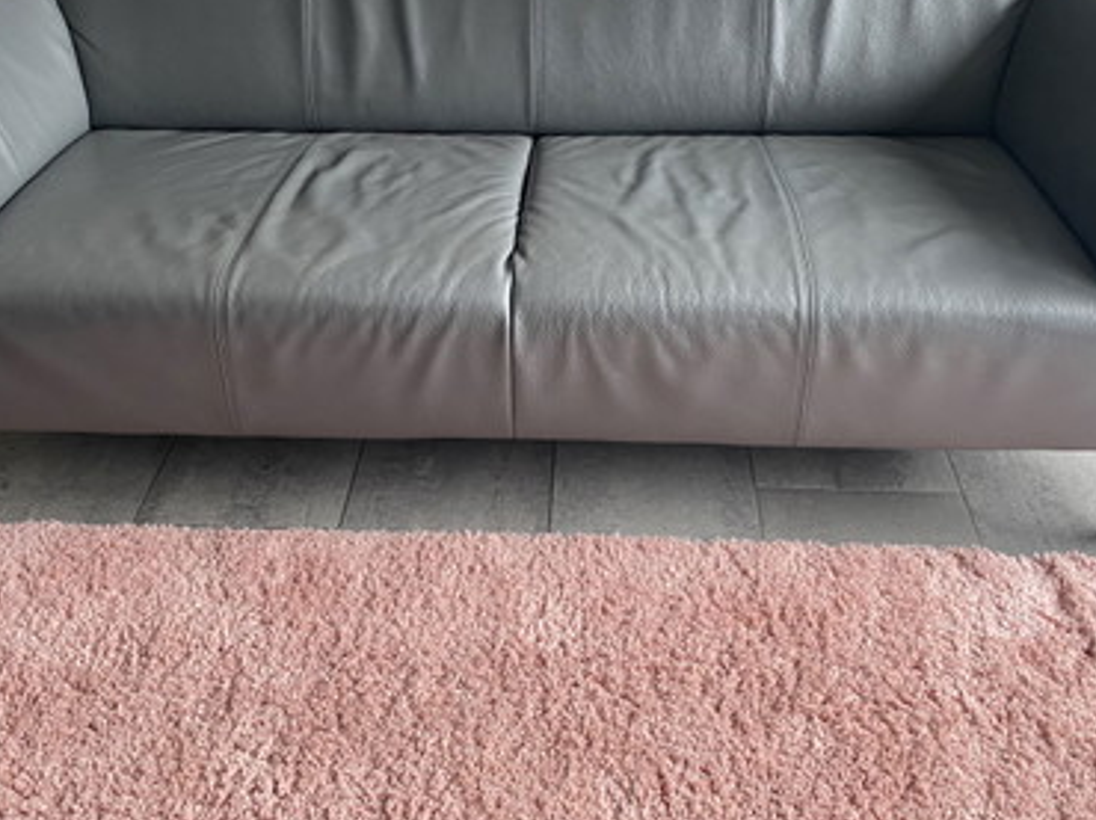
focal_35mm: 36
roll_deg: +0.8
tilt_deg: -30.3
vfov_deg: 39.1
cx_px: 536
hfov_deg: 51.4
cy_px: 263
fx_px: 1139
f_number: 1.8
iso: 125
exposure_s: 1/90
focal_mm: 4.25
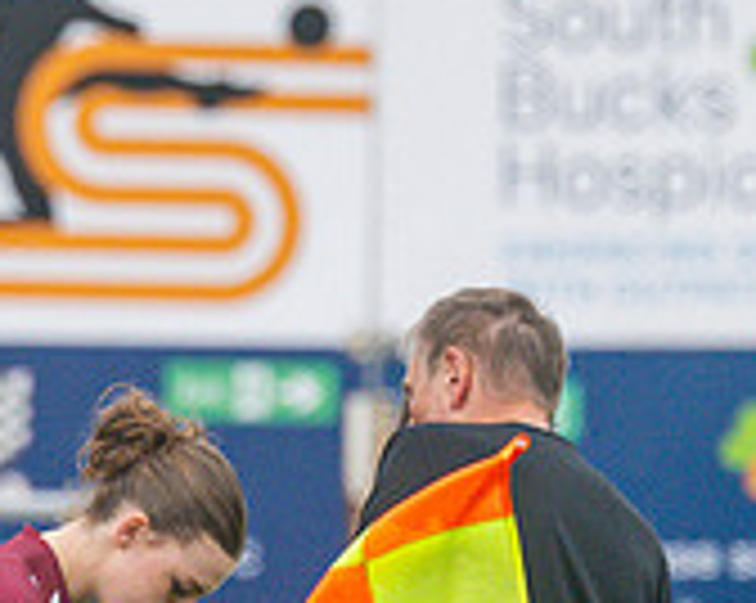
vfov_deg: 0.7
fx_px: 47849
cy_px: 945
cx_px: 59
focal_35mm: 2141
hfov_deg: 0.9
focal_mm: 300
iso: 500
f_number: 4
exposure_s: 1/1000
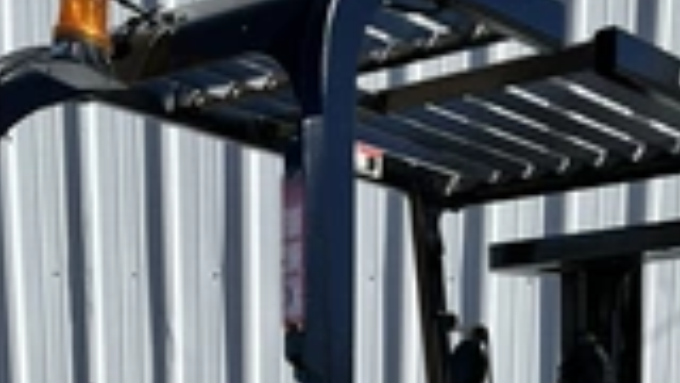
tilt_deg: -10.9
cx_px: 416
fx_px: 1280
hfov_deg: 29.7
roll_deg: -1.1
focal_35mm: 71
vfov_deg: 14.3
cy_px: 753
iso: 50
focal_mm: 5.1
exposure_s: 1/3049
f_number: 1.6
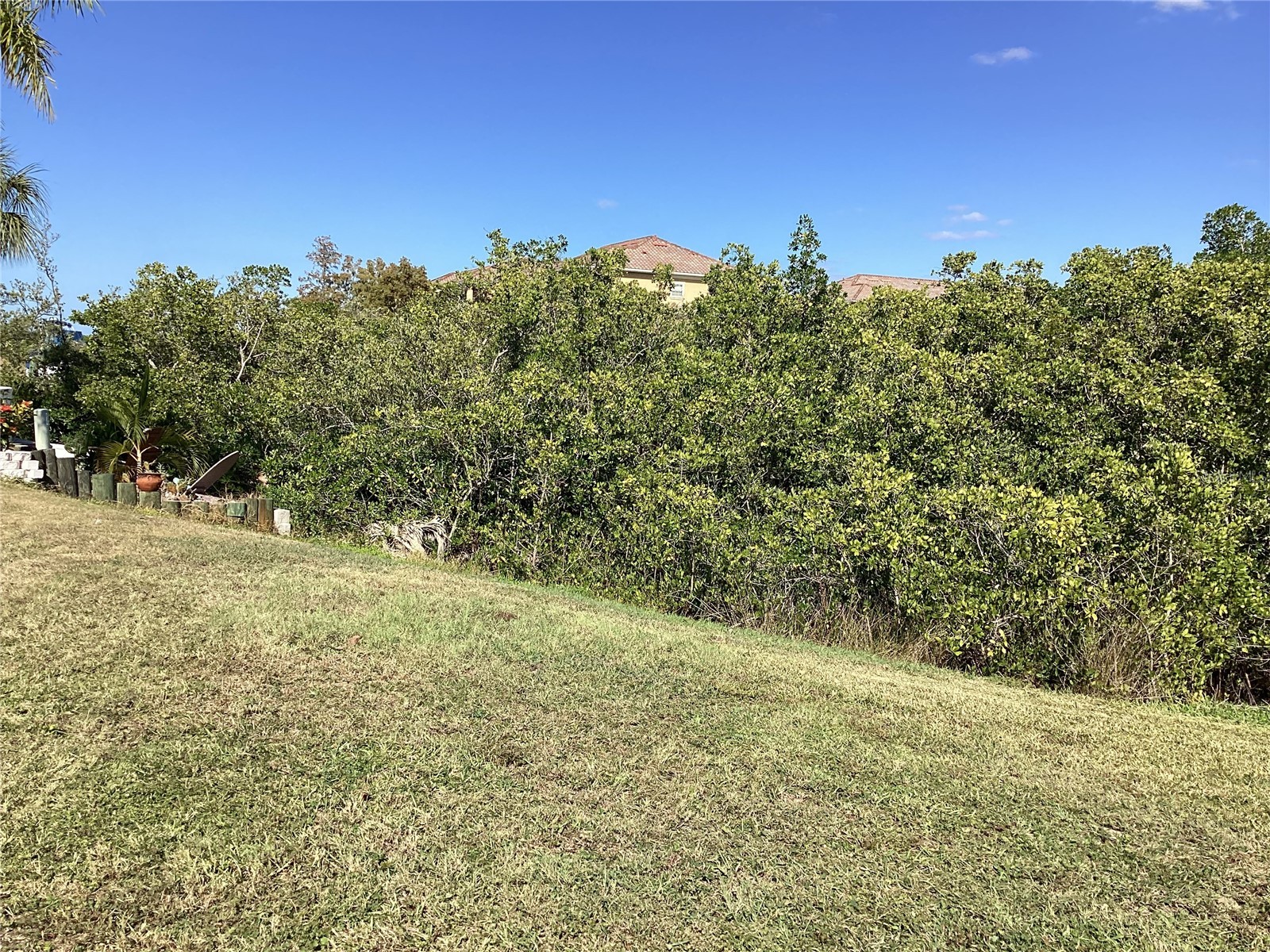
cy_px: 476
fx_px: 1137
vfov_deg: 45.4
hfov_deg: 58.4
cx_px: 635
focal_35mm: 31
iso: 25
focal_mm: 3.3
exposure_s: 1/1294
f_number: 2.4
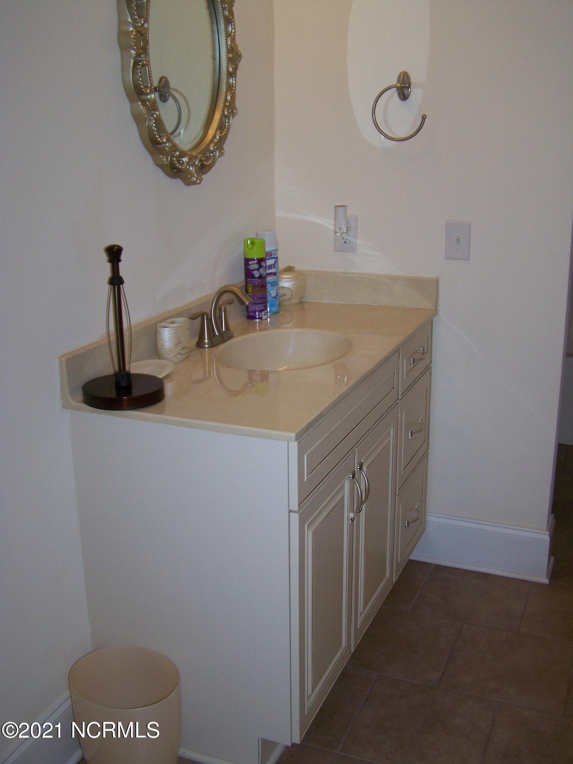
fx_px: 839
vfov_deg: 49.0
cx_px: 286
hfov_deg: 37.7
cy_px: 382
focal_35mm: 38
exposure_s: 1/60
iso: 80
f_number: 2.8
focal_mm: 6.3
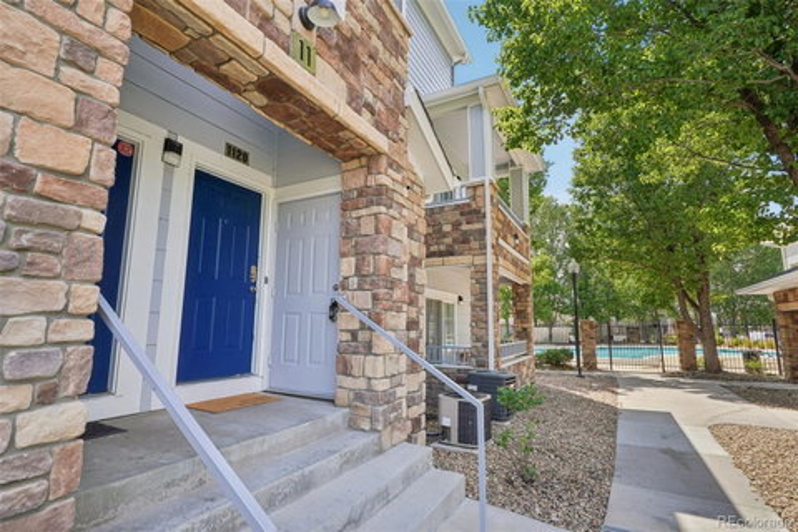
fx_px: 366
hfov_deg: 95.0
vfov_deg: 72.1
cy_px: 266
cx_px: 399
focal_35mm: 16
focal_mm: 11
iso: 100
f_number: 8
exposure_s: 1/60
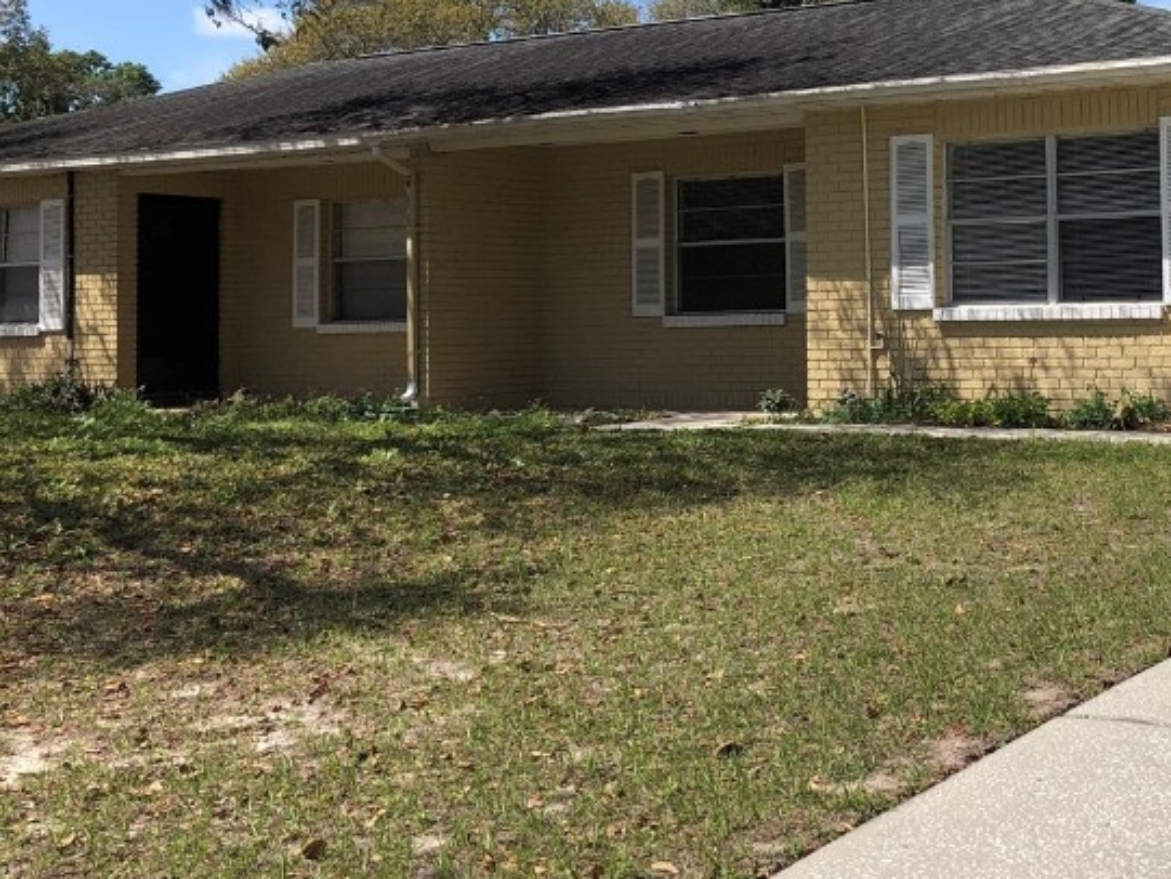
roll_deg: +0.6
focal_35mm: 53
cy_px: 264
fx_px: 1793
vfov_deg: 27.3
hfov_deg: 34.2
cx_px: 1054
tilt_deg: +2.4
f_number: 1.8
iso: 20
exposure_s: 1/2315
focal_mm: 3.99
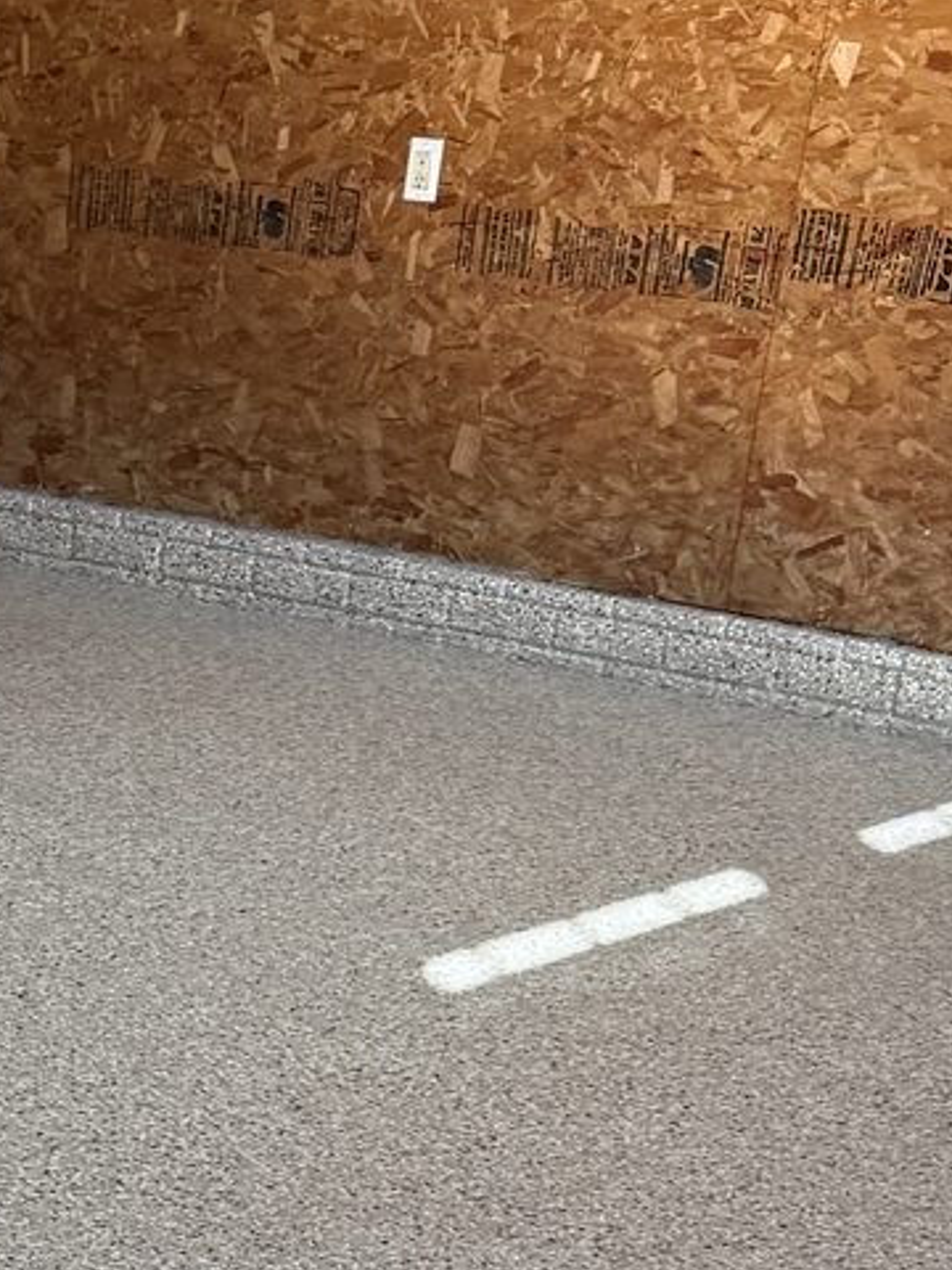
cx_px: -762
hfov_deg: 13.3
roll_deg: -0.2
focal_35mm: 100
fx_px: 3667
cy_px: 1434
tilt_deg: -24.3
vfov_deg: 18.8
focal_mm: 6.76
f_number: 1.78
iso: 100
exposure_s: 1/121
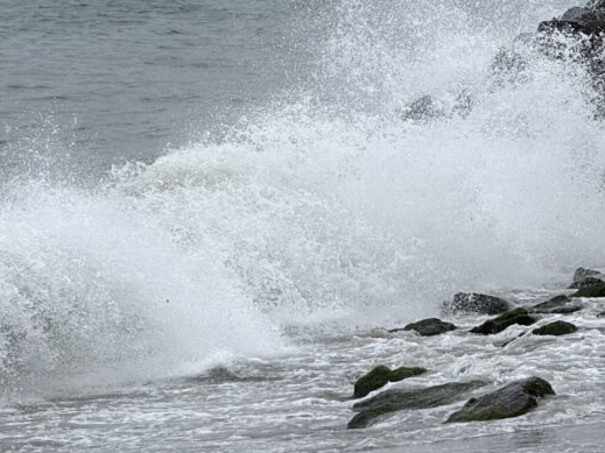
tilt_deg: -3.3
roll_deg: +0.1
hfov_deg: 6.7
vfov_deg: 5.0
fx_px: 5172
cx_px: 182
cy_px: 122
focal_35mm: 296
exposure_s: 1/1546
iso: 50
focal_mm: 15.66
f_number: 2.8
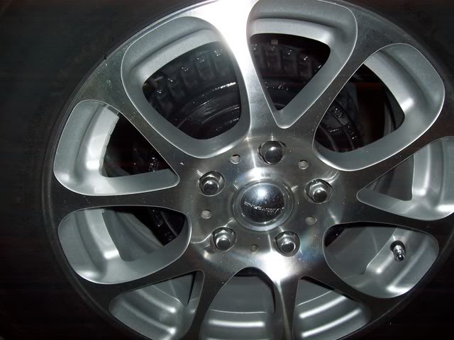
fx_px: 485
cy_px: 170
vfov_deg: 38.7
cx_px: 227
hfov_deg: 50.1
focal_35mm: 37
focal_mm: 5.6
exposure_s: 1/60
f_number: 2.8
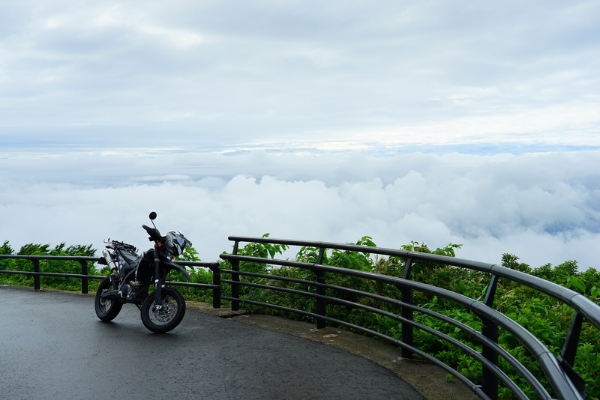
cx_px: 300
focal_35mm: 42
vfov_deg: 31.9
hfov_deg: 46.4
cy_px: 200
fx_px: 700
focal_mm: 42
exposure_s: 1/400
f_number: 5.6
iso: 100
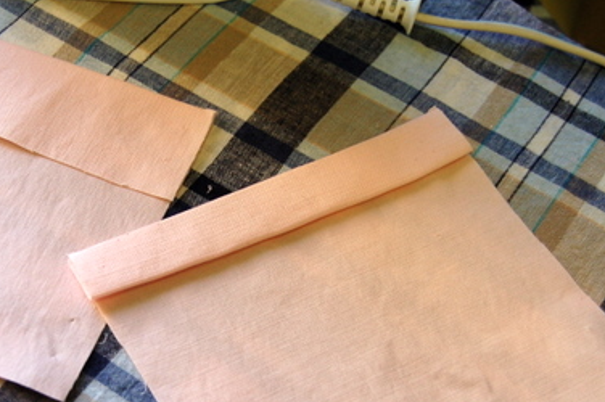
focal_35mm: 91
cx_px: 166
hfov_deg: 22.2
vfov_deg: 15.0
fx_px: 1528
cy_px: 284
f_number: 5
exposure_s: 1/100
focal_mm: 38
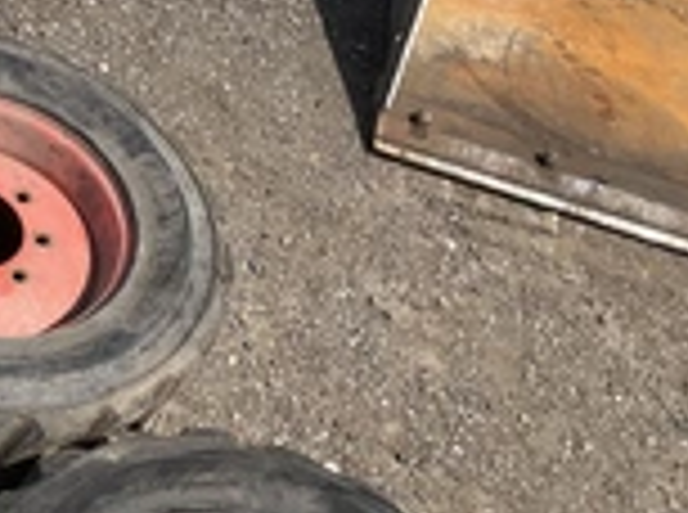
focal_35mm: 76
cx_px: -130
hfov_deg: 23.6
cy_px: 410
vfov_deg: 19.1
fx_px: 1507
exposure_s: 1/1311
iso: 25
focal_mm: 3
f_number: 1.8
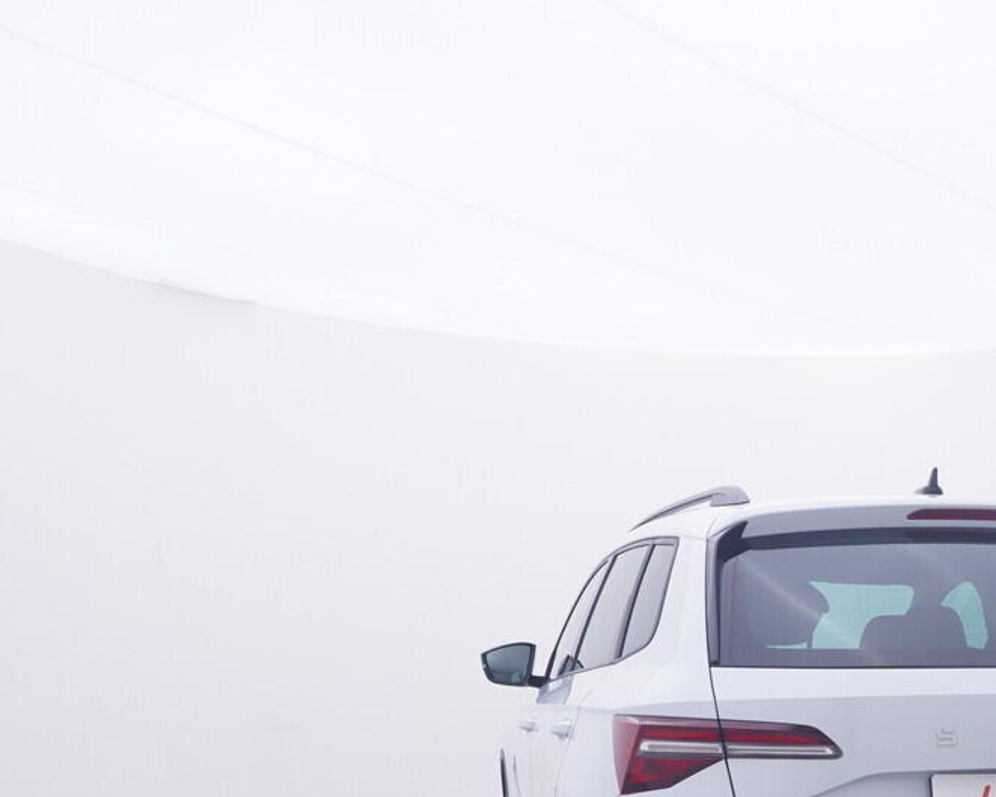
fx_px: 1357
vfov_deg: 31.2
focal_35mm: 46
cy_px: 722
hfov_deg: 39.0
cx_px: 770
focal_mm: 15
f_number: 5
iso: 200
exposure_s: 1/80
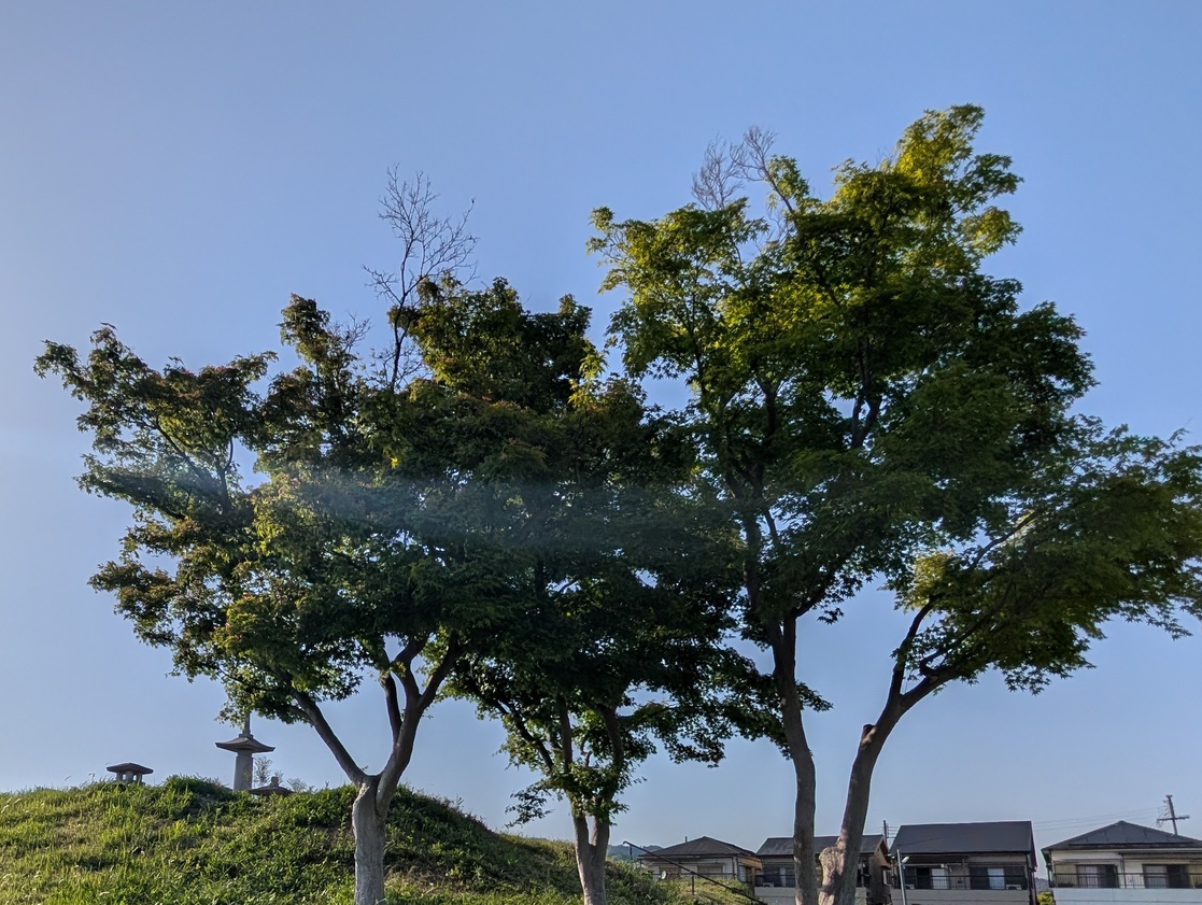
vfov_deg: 55.8
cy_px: 751
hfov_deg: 74.0
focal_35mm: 22
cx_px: 402
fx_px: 765
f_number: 1.7
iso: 53
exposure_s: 1/14706
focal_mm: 2.02
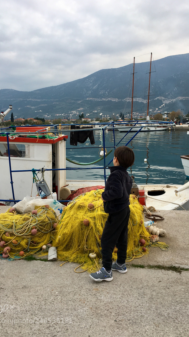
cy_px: 167
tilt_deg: -8.5
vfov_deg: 61.0
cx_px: 89
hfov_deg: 36.7
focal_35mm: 32
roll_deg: +0.6
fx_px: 285
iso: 32
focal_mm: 4.15
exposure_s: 1/100
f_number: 2.2
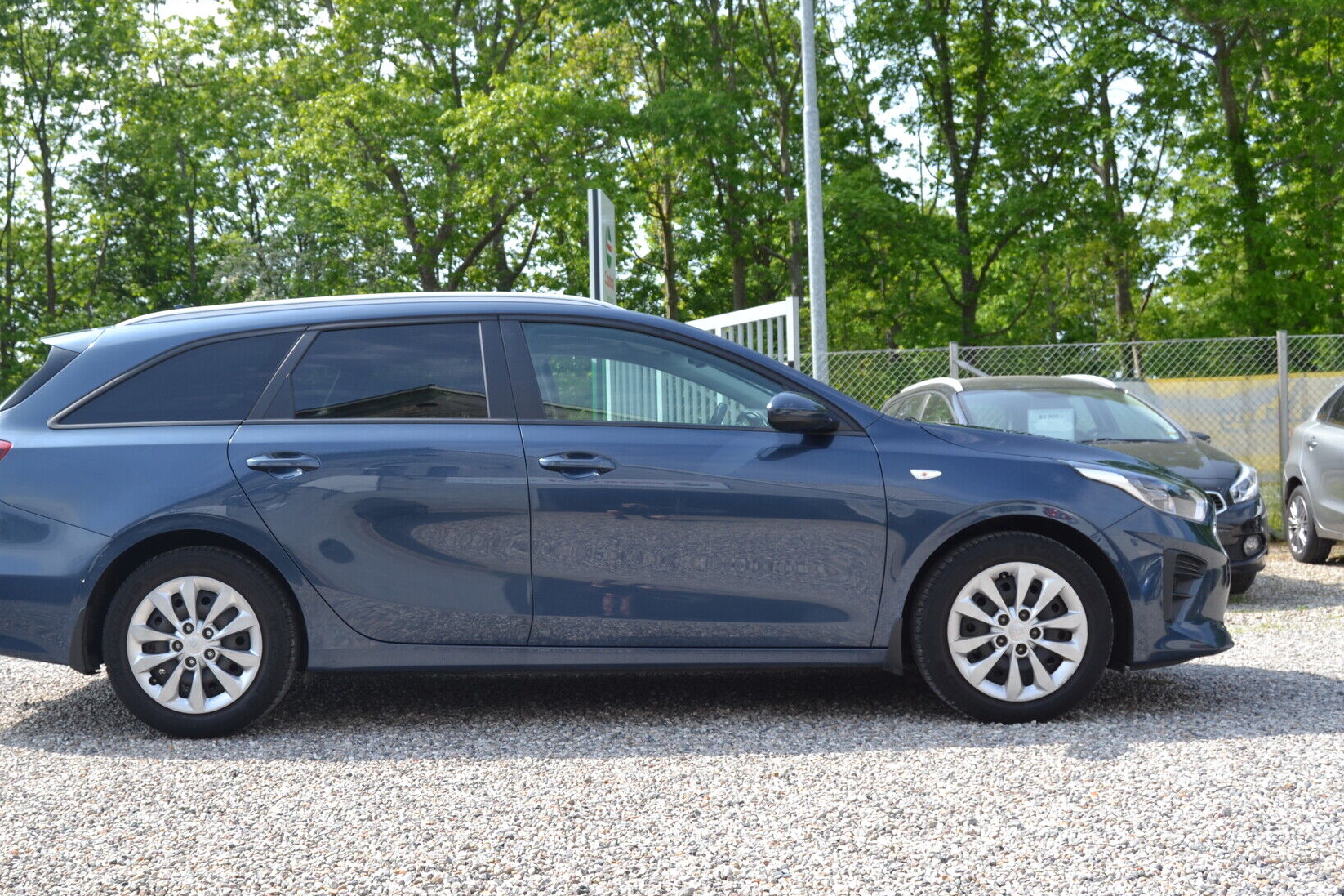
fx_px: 1568
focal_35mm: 42
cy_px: 494
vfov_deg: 31.9
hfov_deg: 46.2
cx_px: 563
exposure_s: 1/160
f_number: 6.3
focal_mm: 24
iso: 100
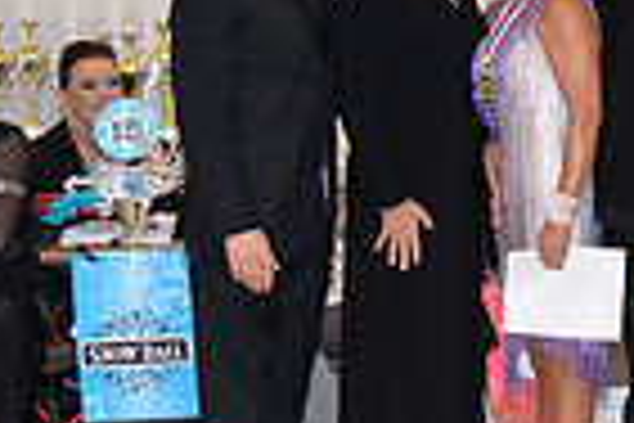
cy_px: 164
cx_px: 1129
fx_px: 2888
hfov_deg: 11.6
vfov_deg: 8.4
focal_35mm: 164
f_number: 5
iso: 2500
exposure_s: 1/250
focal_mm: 40
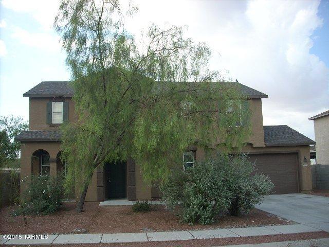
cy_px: 124
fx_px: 352
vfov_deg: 38.7
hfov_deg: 50.1
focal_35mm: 37
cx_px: 164
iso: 64
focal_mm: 6.2
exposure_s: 1/386
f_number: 2.8
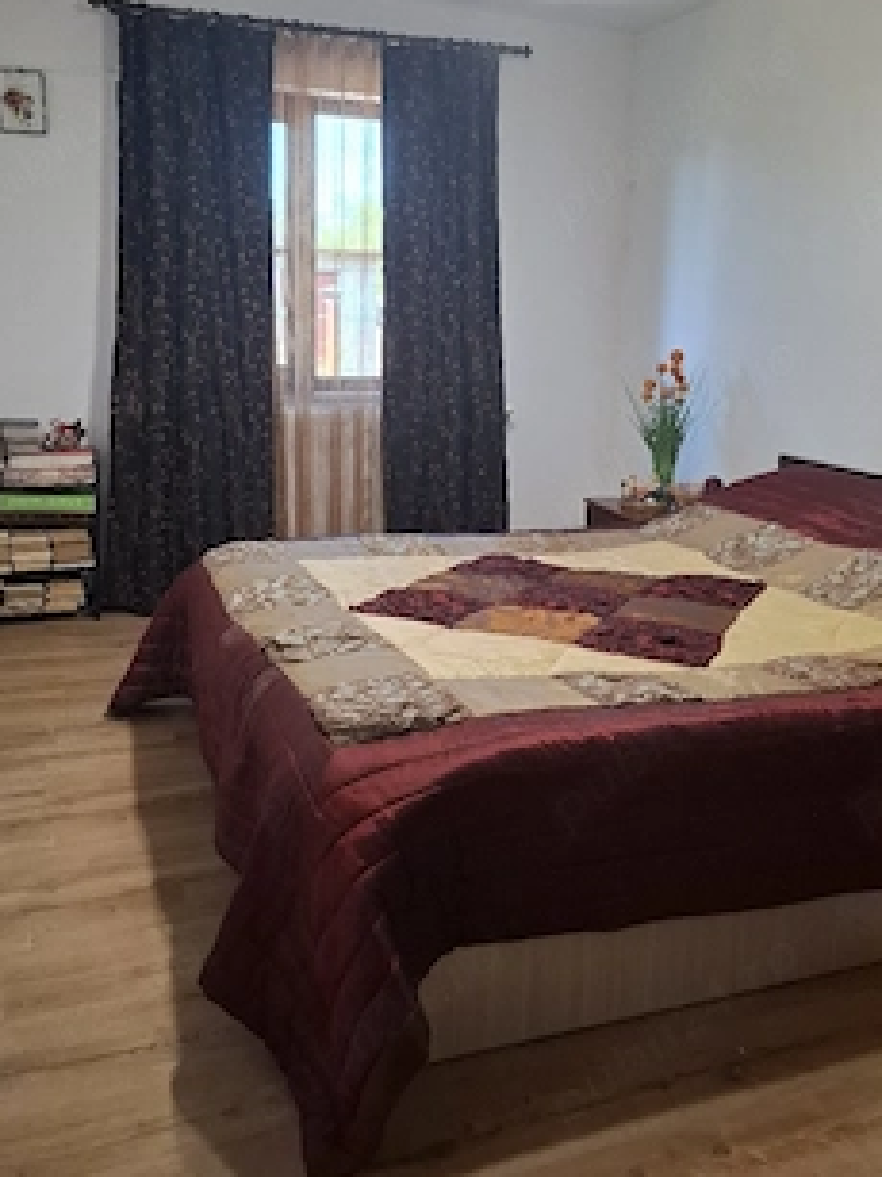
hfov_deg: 46.8
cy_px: 479
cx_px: 453
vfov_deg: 59.6
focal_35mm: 30
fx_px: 1020
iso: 250
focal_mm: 5.54
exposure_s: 1/120
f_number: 1.8
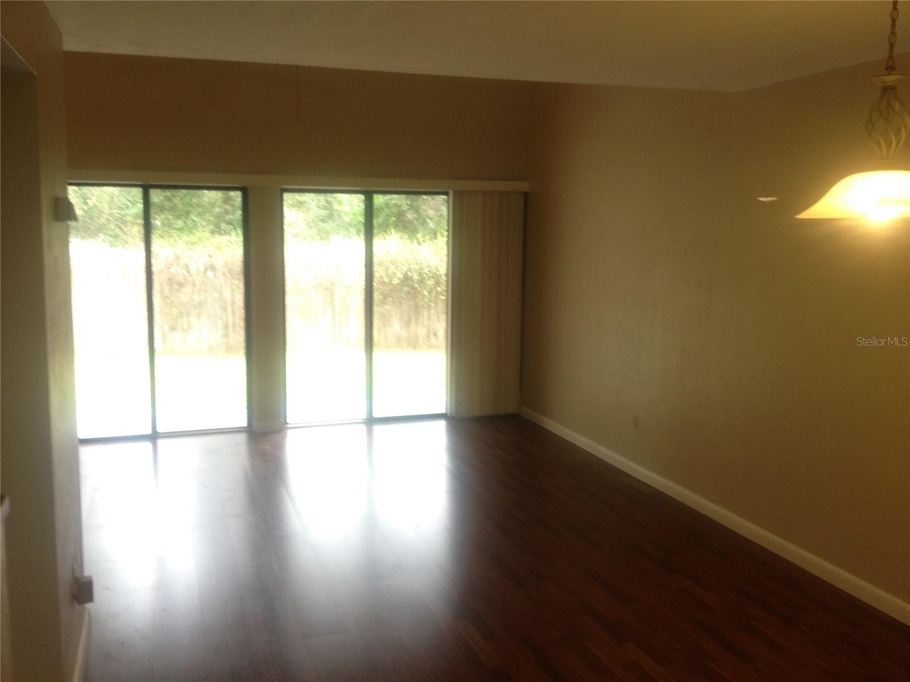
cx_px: 455
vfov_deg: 40.7
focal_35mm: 35
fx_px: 920
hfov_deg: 52.6
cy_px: 341
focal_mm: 4.28
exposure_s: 1/20
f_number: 2.4
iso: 64
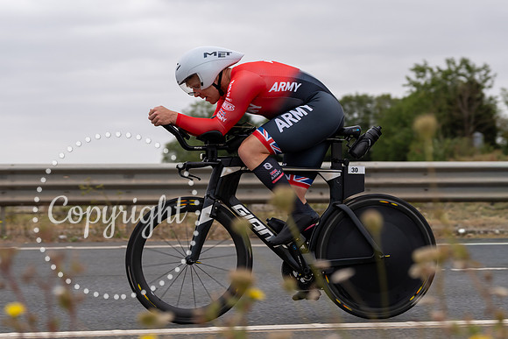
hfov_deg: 22.3
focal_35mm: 91
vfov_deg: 15.0
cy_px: 157
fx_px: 1287
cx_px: 262
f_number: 3.5
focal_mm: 70
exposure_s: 1/800
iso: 100
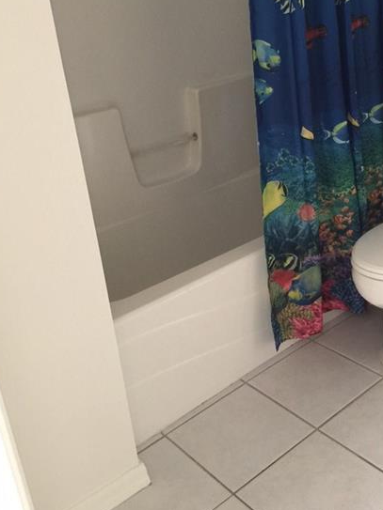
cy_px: 200
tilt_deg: -21.5
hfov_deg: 34.8
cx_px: 259
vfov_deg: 45.5
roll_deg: +6.3
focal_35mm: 41
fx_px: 605
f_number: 2.2
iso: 125
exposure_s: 1/10
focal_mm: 4.15
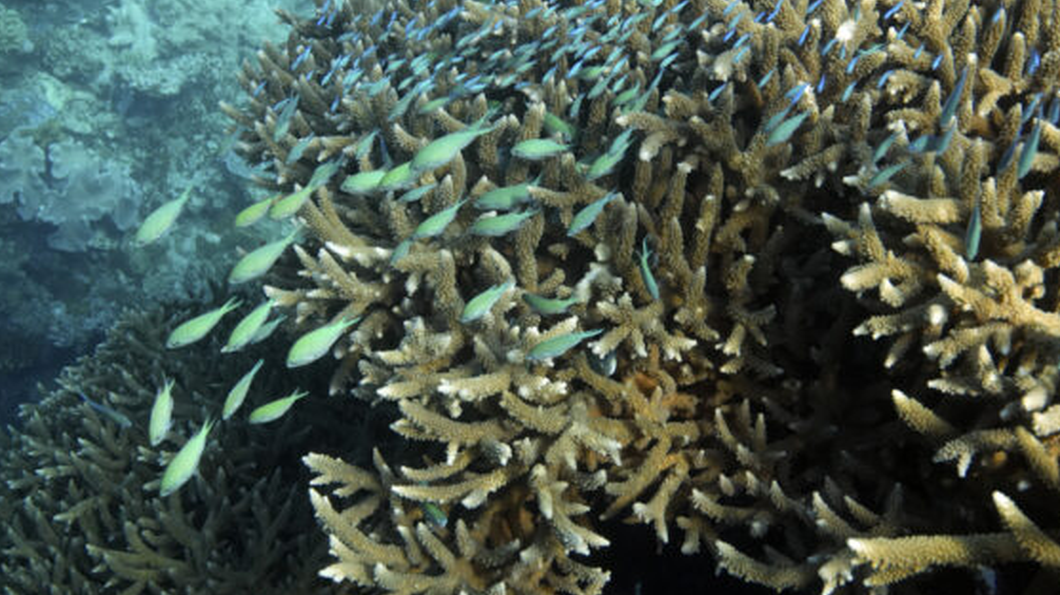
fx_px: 1208
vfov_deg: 27.7
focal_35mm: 43
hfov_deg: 47.4
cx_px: 556
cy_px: 253
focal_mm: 34
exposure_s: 1/640
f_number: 9
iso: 3200
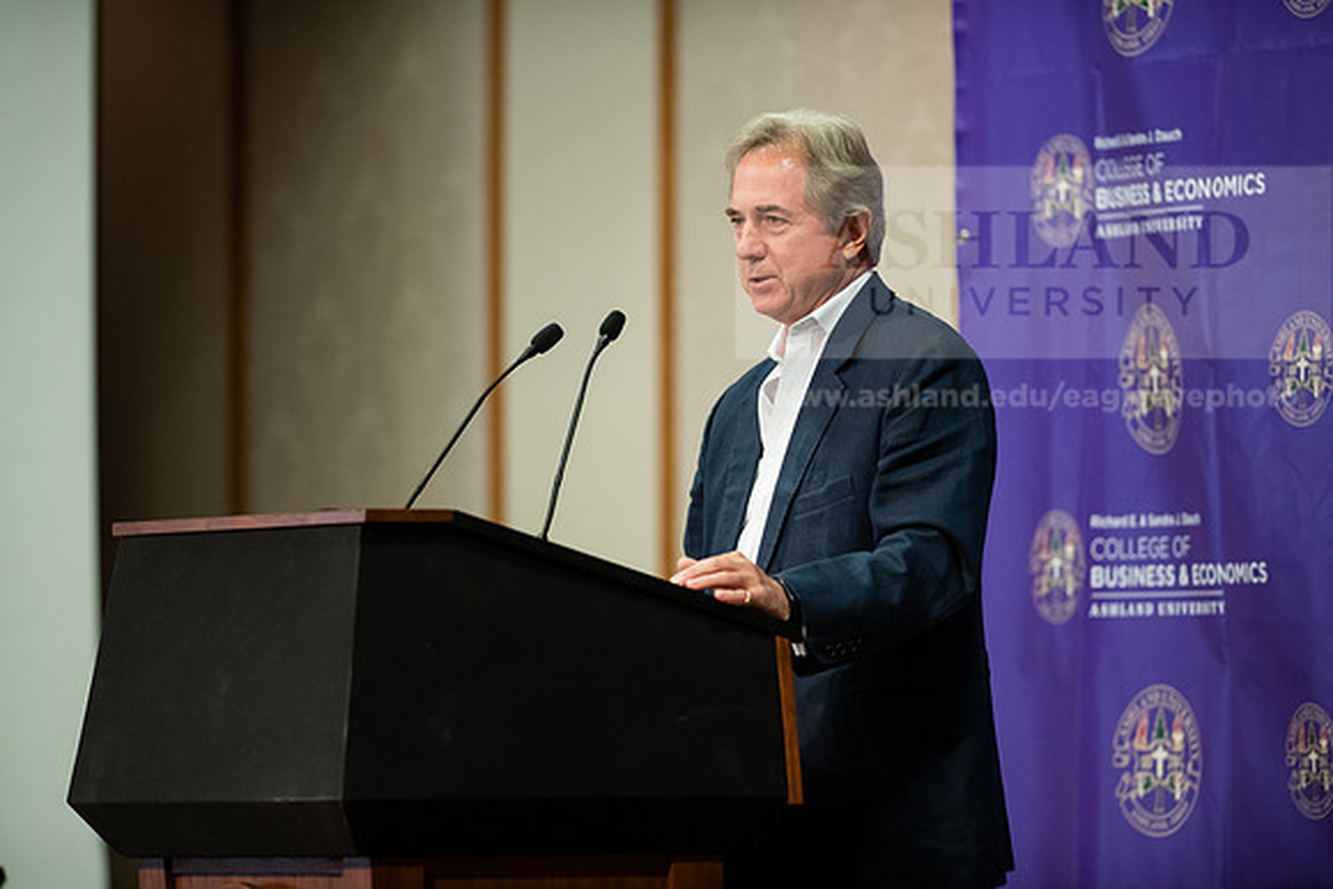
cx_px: 666
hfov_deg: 6.9
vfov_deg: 4.6
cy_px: 444
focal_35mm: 300
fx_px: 11110
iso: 2500
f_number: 2.8
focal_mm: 300
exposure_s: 1/200
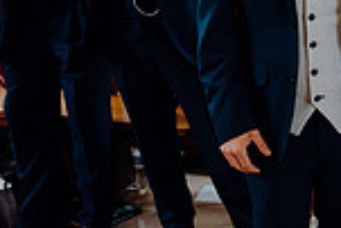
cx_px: 452
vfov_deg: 14.7
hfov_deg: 20.1
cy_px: 10
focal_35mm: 92
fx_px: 872
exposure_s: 1/200
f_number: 2.8
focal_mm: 24
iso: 800
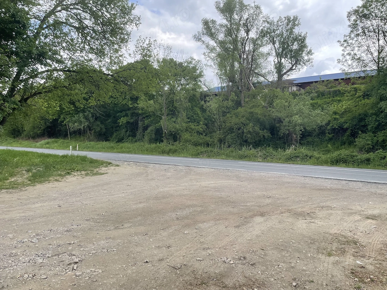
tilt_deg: -0.7
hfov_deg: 67.3
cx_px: 194
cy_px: 145
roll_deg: -2.1
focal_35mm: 26
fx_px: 291
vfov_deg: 53.1
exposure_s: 1/1024
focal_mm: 4.2
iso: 32
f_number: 1.6
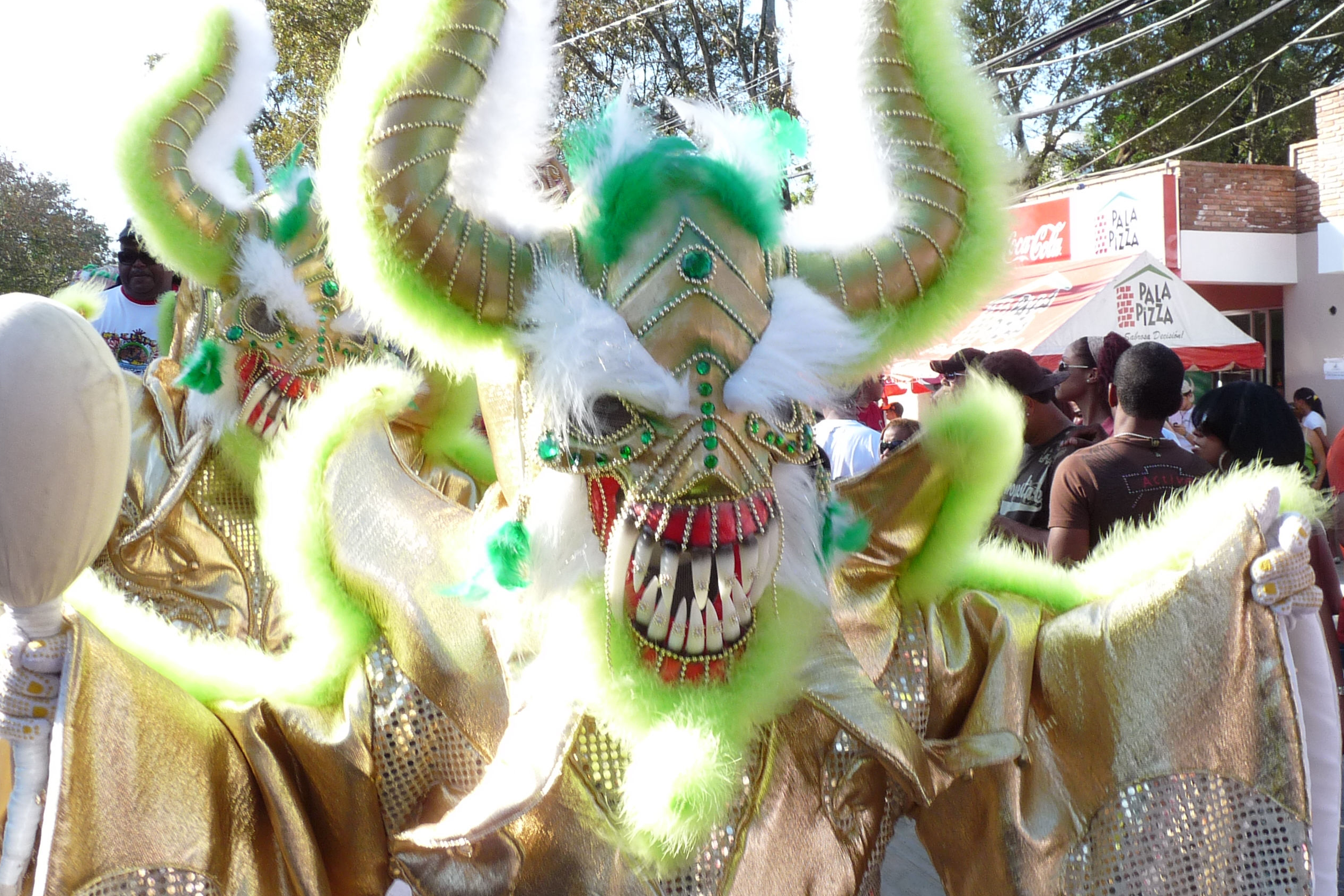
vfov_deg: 31.9
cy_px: 418
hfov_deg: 46.4
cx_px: 675
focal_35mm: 42
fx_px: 1568
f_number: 4
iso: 100
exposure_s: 1/160
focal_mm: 4.8
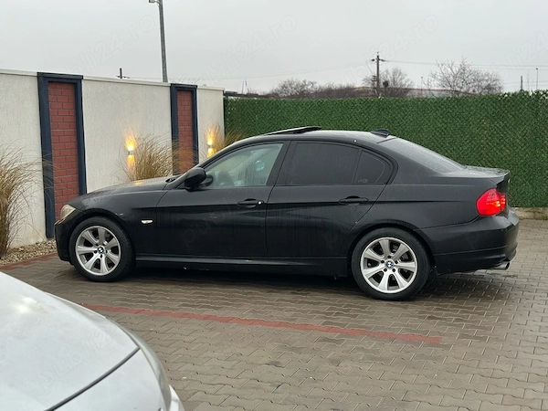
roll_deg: +0.8
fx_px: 760
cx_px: 274
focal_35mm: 48
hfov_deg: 39.7
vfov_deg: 30.3
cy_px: 206
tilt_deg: -5.3
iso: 100
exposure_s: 1/50
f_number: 1.78
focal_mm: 6.86
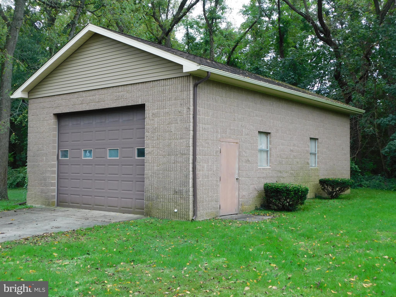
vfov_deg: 36.0
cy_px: 148
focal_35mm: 40
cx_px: 198
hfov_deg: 46.8
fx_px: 458
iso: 125
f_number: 3.6
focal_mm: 7.1
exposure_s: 1/60
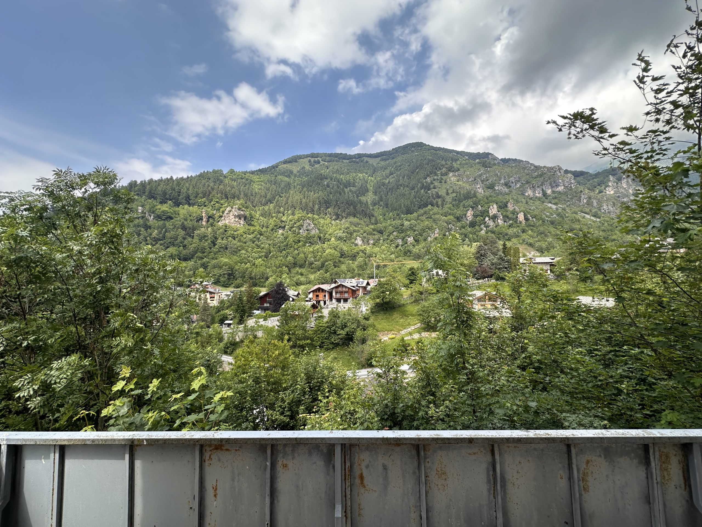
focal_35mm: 14
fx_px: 284
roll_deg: +1.1
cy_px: 264
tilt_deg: +3.5
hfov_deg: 102.1
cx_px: 351
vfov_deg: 85.7
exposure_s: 1/609
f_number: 2.2
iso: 40
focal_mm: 2.22
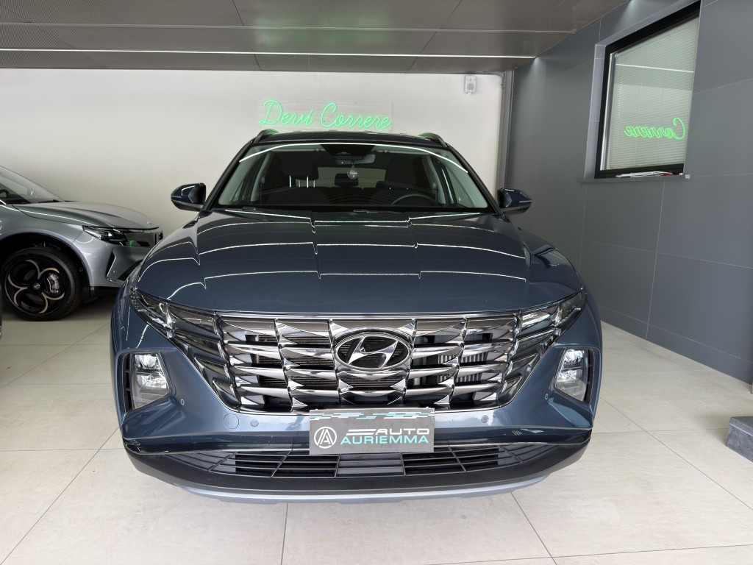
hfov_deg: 71.6
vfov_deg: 56.8
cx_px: 376
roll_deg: -0.7
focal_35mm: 24
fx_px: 522
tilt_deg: -8.5
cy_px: 282
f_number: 1.78
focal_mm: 6.76
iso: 100
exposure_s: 1/100
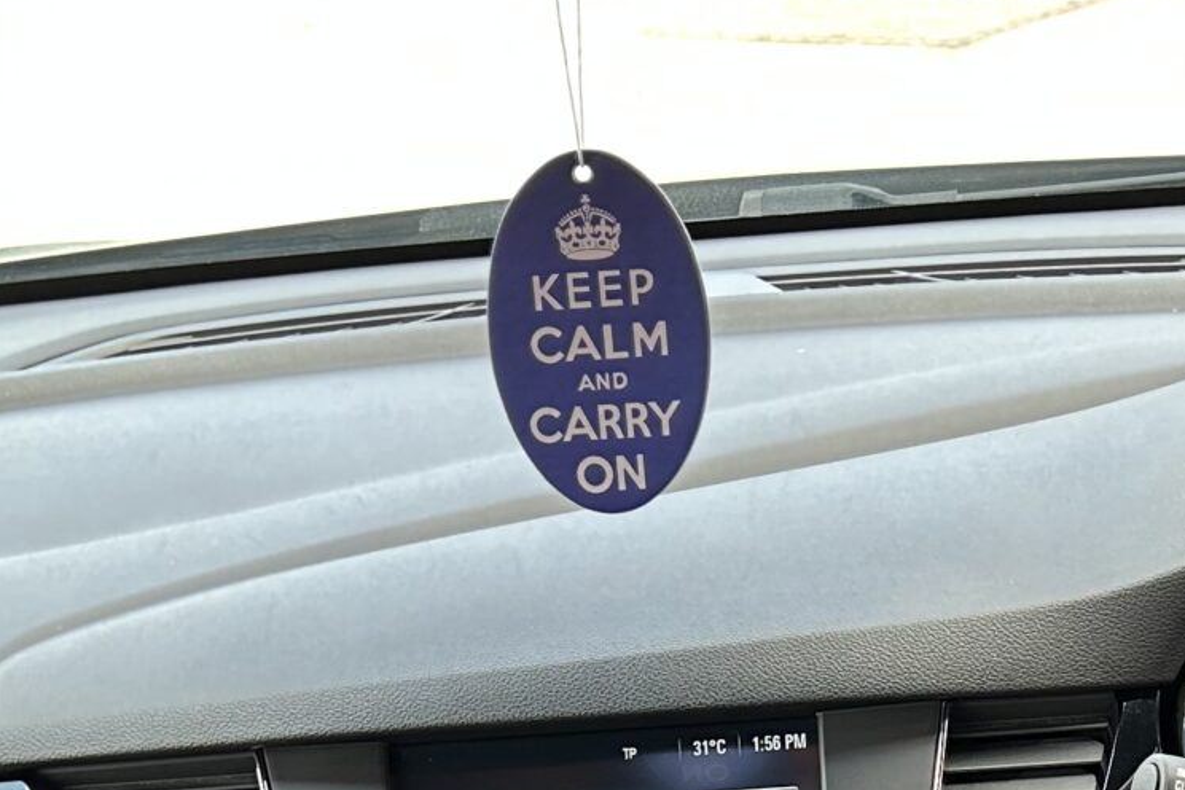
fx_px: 3061
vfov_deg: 13.2
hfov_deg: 21.9
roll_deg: +6.4
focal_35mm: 93
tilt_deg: -35.4
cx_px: 712
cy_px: 1441
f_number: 1.5
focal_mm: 5.7
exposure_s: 1/121
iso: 64
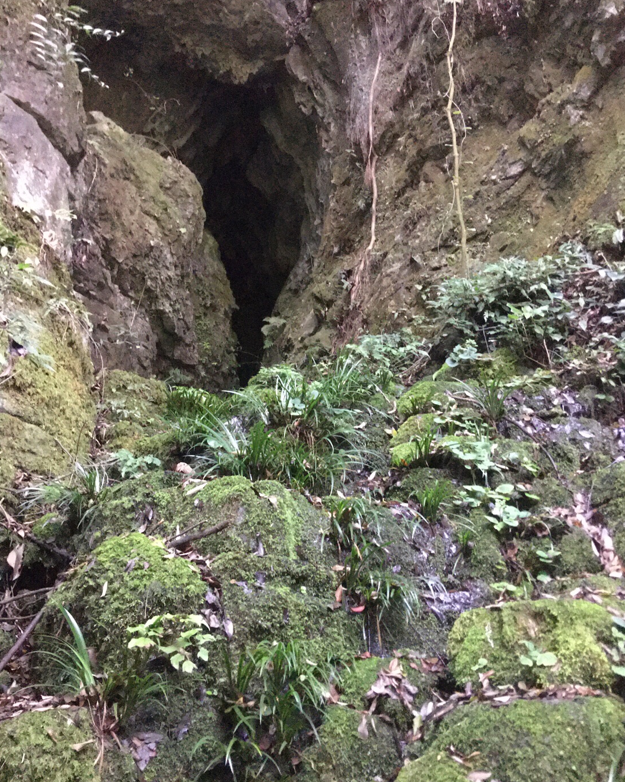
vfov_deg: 57.1
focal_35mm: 31
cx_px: 317
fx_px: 717
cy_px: 413
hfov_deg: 47.1
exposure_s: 1/100
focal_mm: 4.15
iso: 1250
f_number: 2.2
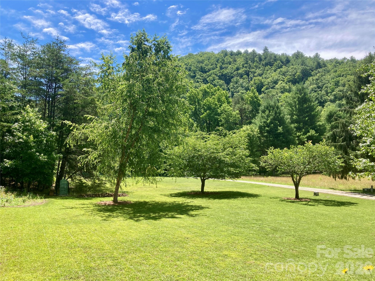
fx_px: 303
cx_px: 188
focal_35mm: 28
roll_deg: +2.0
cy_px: 140
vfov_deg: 49.7
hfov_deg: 63.4
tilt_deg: +6.2
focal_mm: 3.99
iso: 20
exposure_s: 1/1143
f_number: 1.8
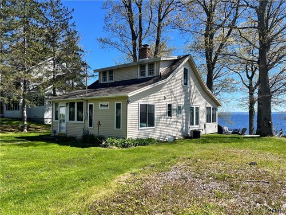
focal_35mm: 26
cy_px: 108
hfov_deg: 67.3
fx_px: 215
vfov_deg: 53.1
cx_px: 143
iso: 50
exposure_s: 1/3077
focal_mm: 5.7
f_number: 1.5
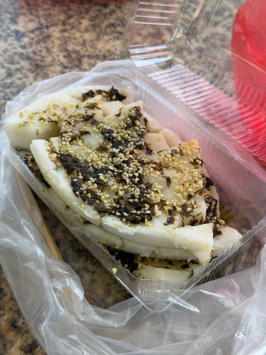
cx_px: 133
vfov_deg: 39.7
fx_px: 492
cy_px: 178
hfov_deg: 30.3
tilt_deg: -48.9
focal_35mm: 48
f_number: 1.78
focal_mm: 6.76
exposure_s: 1/747
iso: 64
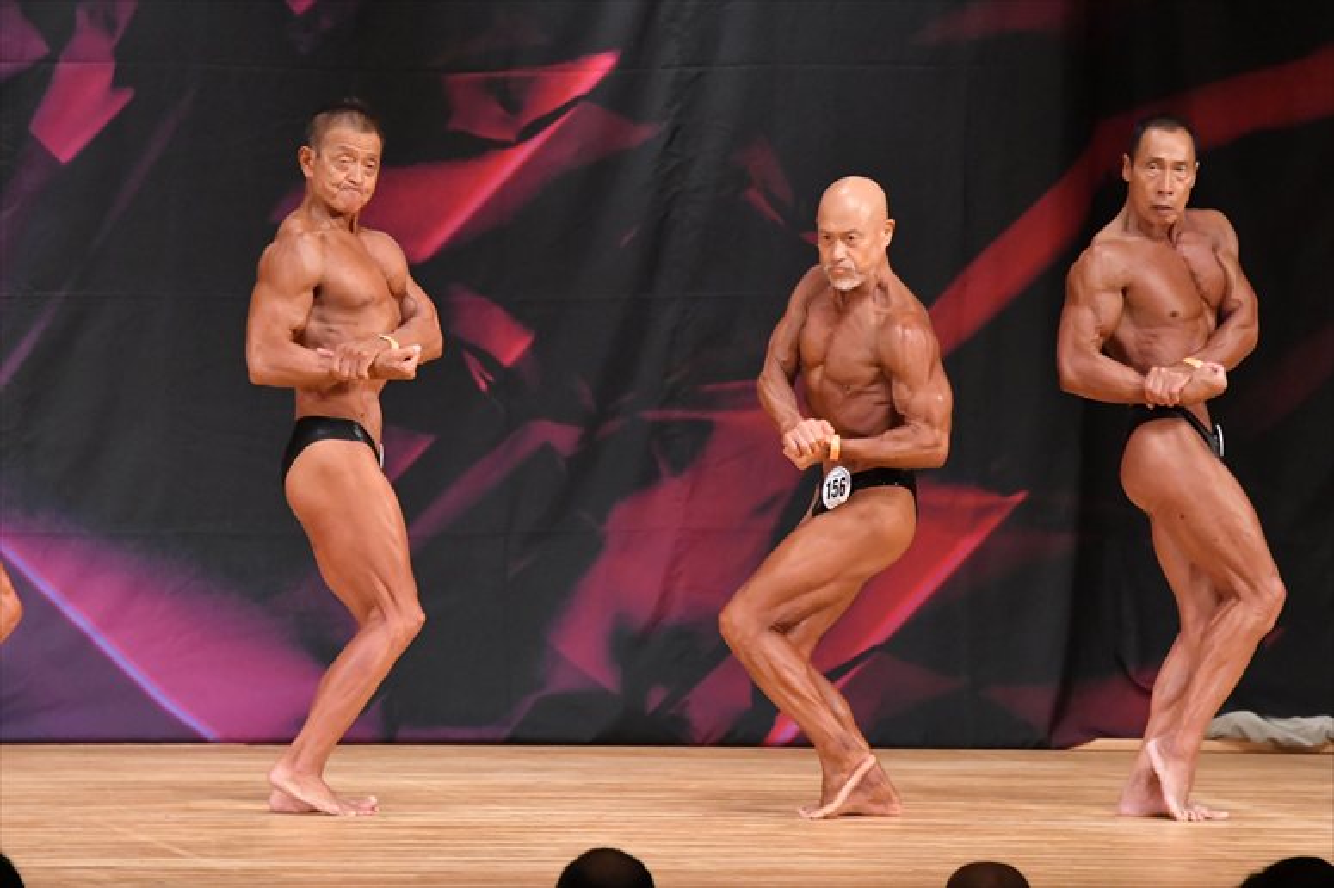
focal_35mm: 285
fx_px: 10556
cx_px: 667
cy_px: 444
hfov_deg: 7.2
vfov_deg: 4.8
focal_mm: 190
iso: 6400
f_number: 5.6
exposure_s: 1/400
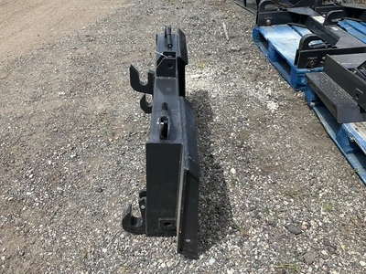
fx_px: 307
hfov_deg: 61.7
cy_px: 137
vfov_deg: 48.2
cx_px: 183
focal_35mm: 29
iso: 25
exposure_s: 1/1279
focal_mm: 3
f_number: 1.8
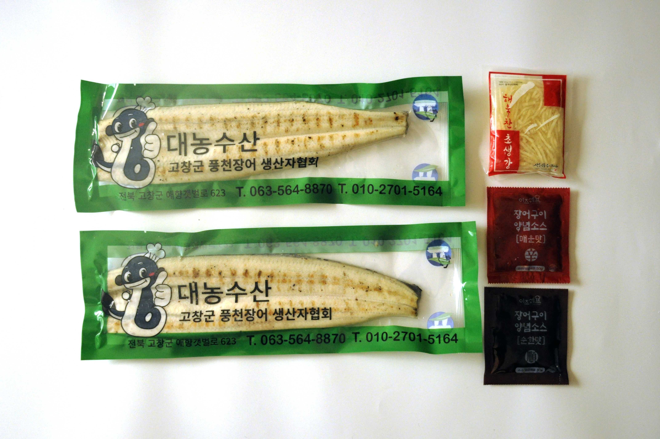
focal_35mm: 39
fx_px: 714
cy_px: 220
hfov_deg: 49.6
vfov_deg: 34.1
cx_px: 330
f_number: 5
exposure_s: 1/250
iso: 1600
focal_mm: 26
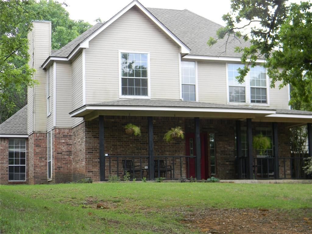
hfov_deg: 29.0
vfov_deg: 21.9
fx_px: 604
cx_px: 156
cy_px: 117
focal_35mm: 67
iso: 80
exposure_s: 1/105
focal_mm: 12.2
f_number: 4.3
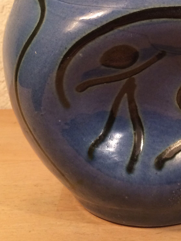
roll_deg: +0.8
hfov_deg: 22.4
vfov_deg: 29.6
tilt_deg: -10.8
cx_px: 160
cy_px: 47
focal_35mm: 64
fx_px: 446
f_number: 2.2
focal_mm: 4.15
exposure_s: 1/33
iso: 80
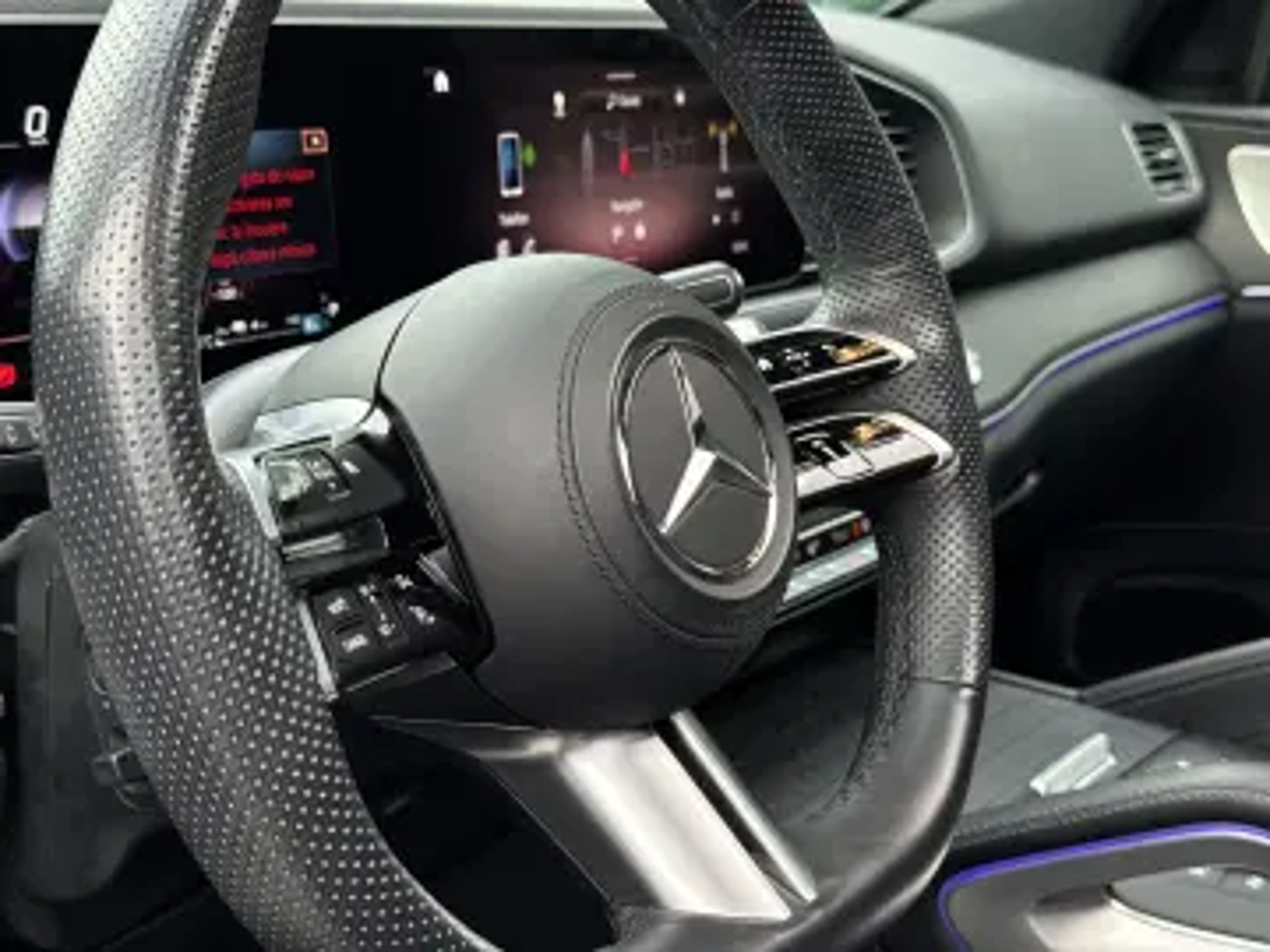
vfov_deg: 30.3
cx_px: 635
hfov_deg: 39.7
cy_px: 476
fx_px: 1761
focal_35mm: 48
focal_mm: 6.76
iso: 64
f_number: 1.78
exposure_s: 1/162
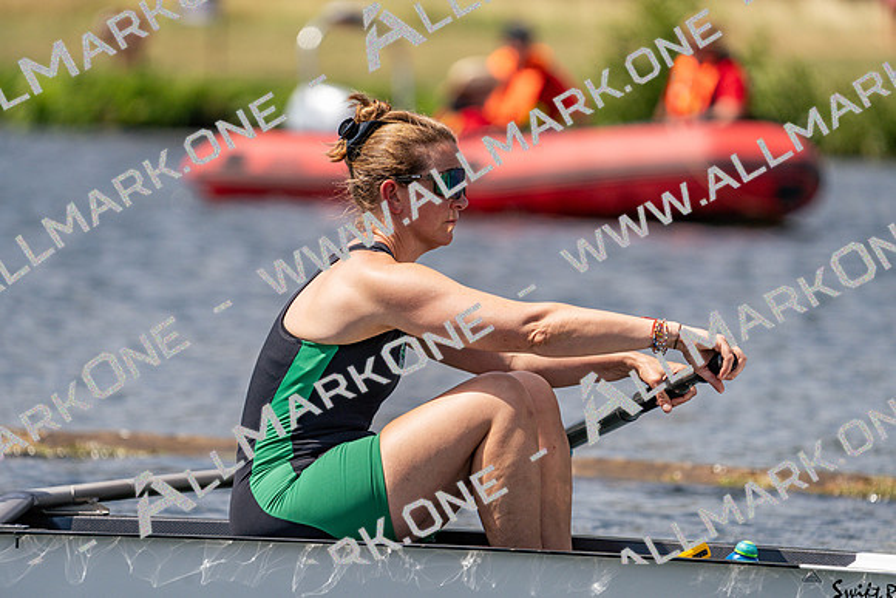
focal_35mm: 426
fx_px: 10605
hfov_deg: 4.8
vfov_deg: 3.2
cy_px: 299
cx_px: 448
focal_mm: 426
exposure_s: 1/2000
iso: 250
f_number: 6.3
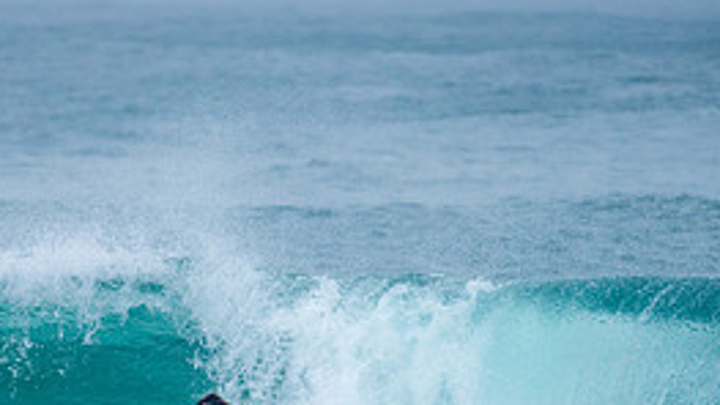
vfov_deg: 1.0
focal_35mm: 1213
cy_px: 436
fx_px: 23160
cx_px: 208
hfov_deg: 1.8
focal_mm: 500
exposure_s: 1/1000
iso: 280
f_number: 5.6
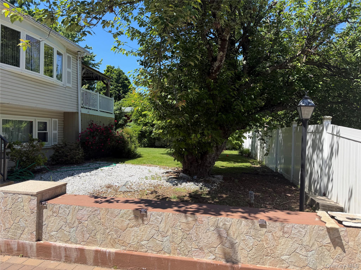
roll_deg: -0.9
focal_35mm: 24
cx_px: 180
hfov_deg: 71.6
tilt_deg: -2.5
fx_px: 250
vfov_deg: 56.8
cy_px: 135
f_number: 1.78
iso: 80
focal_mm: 6.76
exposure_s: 1/2703
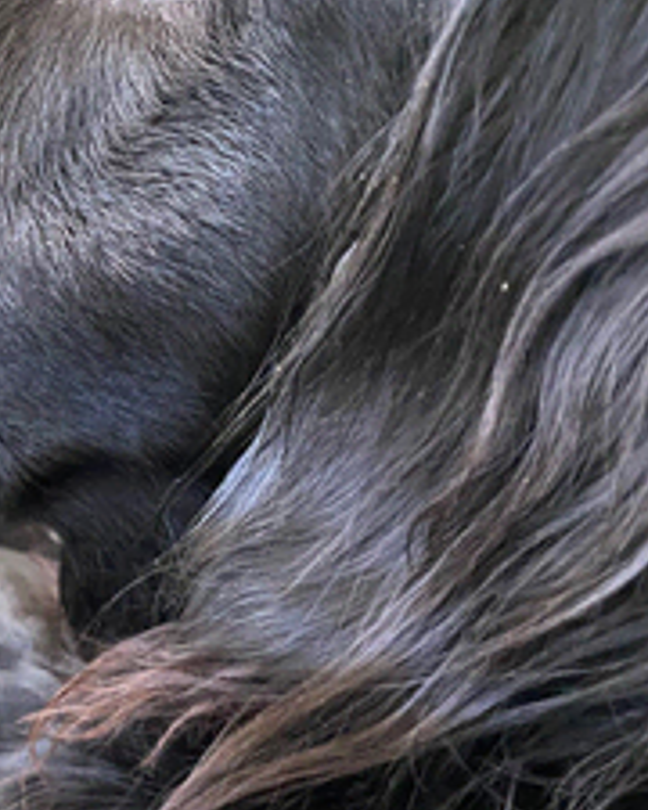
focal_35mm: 53
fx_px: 1271
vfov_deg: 35.3
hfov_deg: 25.2
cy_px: 445
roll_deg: -12.4
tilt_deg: -29.4
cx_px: -164
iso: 500
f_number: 1.8
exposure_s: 1/40
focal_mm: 4.25
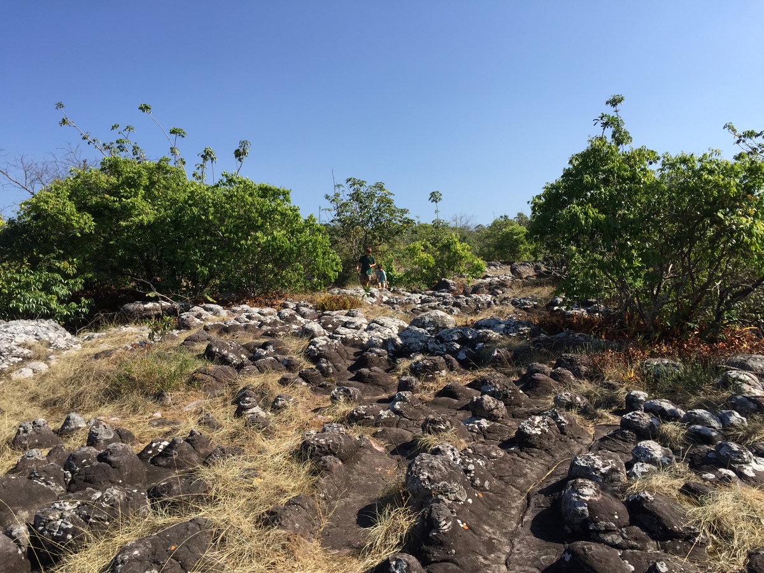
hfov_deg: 61.7
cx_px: 382
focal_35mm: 29
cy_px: 286
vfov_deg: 48.2
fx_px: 640
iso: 32
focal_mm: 4.15
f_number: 2.2
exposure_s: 1/1464
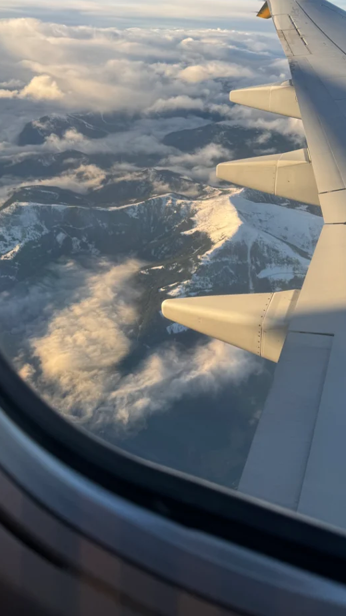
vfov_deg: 65.9
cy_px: 276
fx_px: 473
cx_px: 211
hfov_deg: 40.0
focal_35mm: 29
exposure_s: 1/1131
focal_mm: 6.76
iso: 80
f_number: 1.78
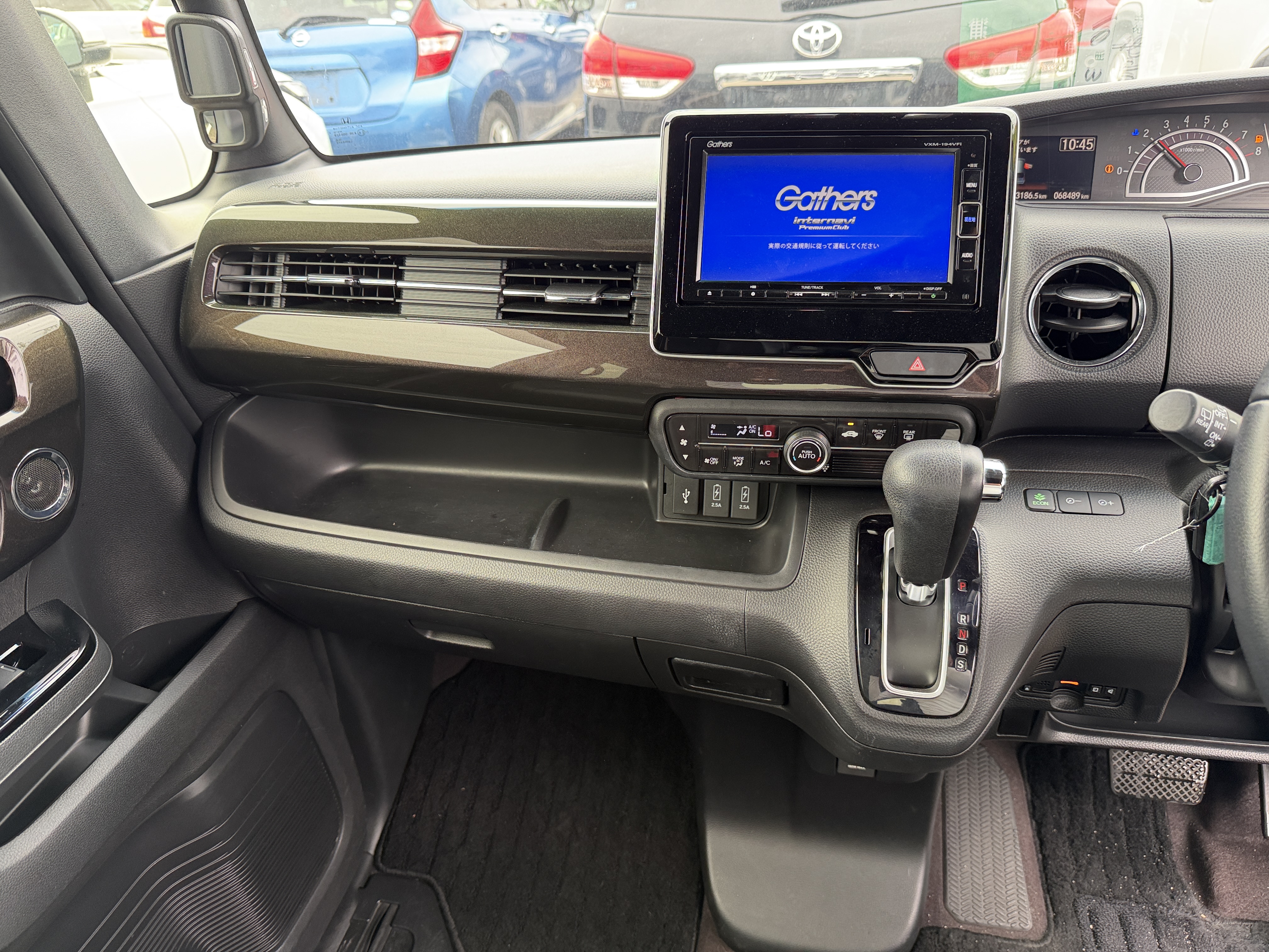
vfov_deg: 56.8
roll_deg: +2.5
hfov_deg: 71.6
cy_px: 476
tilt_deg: -30.5
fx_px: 880
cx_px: 634
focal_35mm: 24
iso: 200
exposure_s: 1/121
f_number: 1.78
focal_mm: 6.76
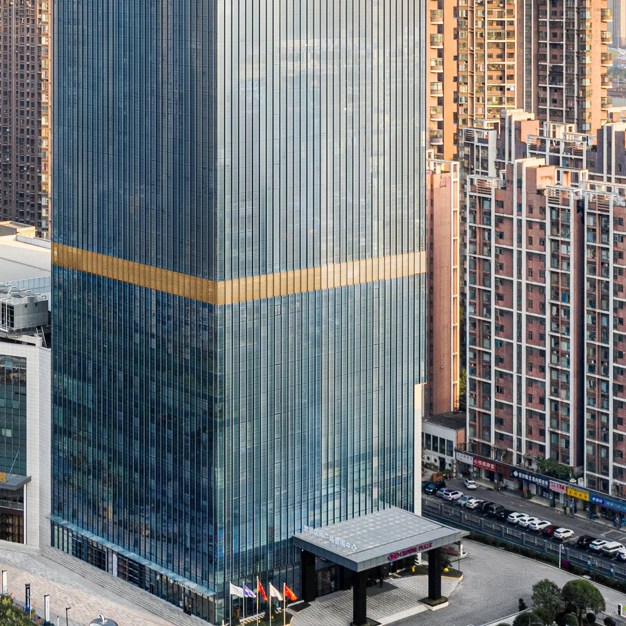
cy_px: -22
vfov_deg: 21.6
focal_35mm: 77
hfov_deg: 21.9
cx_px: 60
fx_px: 1575
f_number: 4.5
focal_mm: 10.26
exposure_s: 1/320
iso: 100
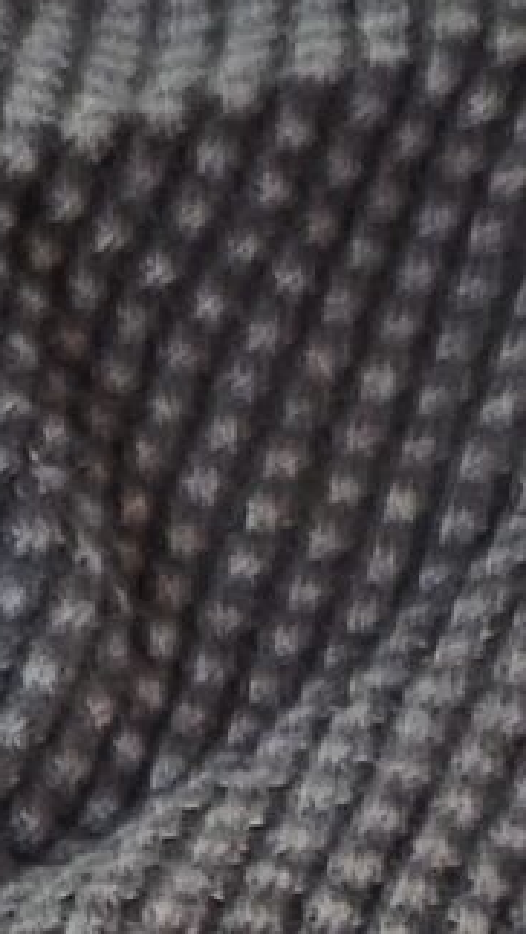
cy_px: 1917
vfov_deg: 11.9
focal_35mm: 159
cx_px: -350
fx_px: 3937
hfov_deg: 7.5
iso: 800
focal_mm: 5.54
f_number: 1.8
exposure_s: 1/60
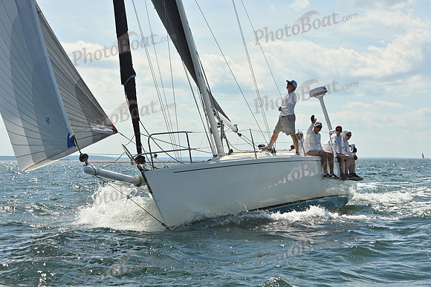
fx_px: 1102
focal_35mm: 92
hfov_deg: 22.1
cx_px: 216
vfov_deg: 14.9
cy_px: 144
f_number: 10
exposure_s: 1/1000
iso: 250
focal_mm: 92
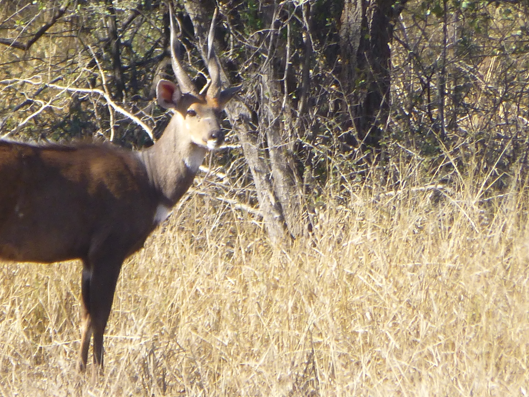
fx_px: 21057
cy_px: 116
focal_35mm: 1378
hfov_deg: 1.4
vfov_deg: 1.1
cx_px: 178
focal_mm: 86
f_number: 6.4
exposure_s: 1/125
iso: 100
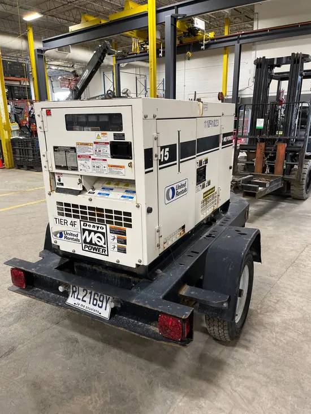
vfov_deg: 67.3
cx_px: 156
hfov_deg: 53.1
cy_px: 207
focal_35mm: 26
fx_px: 311
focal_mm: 5.1
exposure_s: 1/63
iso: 125
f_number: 1.6
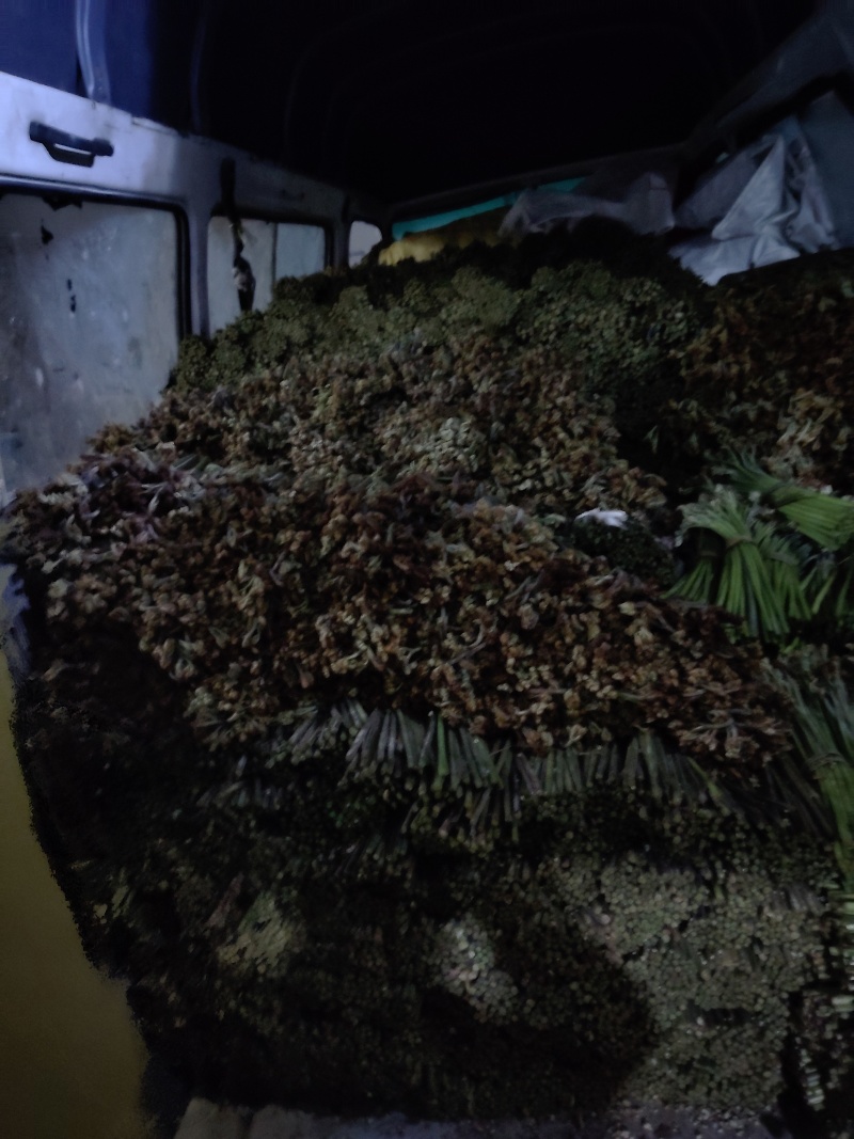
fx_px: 888
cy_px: 570
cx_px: 427
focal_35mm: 27
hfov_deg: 51.3
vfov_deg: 65.3
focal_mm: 4.05
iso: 14208
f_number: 1.8
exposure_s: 1/11.1
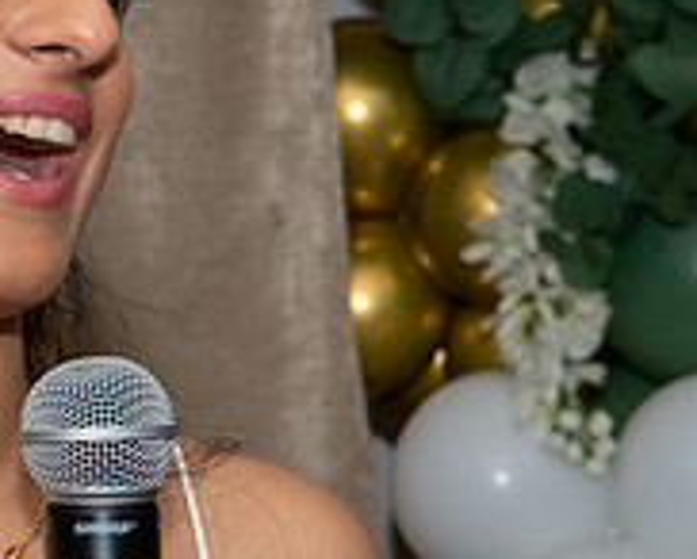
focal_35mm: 331
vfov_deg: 4.7
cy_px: 277
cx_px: -297
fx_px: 6835
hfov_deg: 5.8
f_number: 8
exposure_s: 1/250
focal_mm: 55
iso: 640
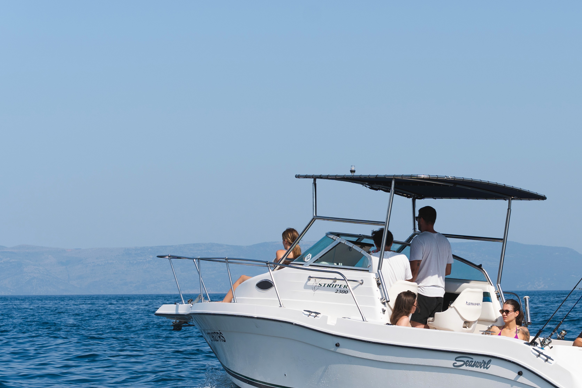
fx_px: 1719
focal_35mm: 106
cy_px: 295
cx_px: 458
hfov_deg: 19.0
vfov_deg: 12.8
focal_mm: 59.2
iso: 100
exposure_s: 1/1250
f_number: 5
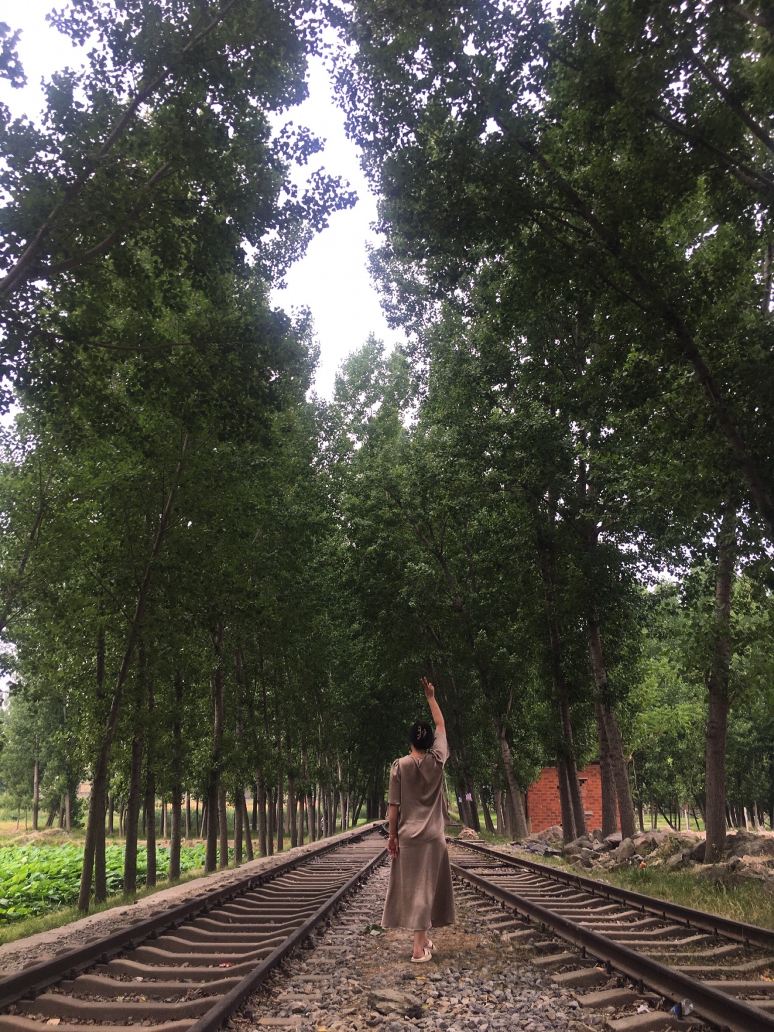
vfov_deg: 61.7
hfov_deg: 48.2
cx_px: 387
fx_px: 865
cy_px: 516
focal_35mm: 29
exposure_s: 1/371
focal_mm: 4.15
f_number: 2.2
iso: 25
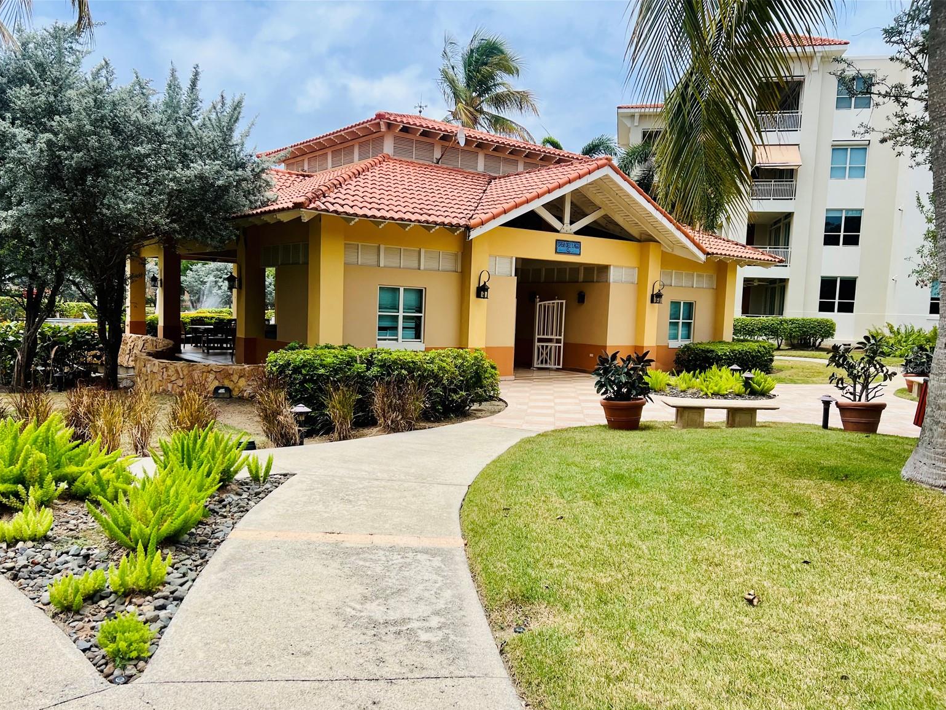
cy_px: 368
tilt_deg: -4.3
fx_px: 738
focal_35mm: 27
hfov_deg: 65.3
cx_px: 457
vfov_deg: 51.3
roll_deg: -1.1
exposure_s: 1/2915
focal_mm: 5.7
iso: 50
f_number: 1.5
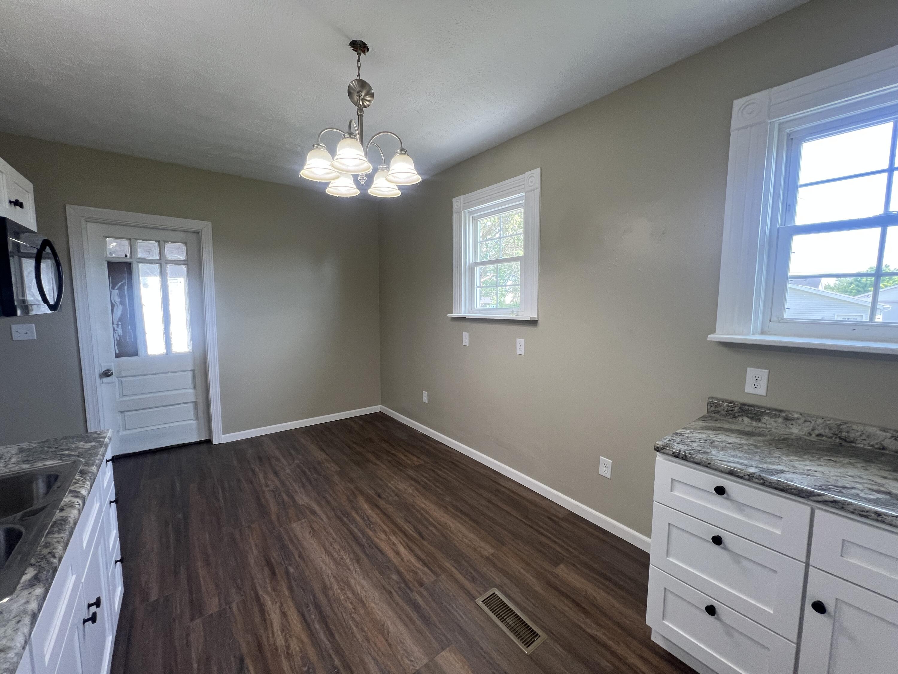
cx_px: 449
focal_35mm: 13
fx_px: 337
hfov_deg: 106.2
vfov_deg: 89.9
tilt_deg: -6.1
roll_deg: +0.3
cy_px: 337
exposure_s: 1/120
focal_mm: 1.57
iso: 125
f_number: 1.8
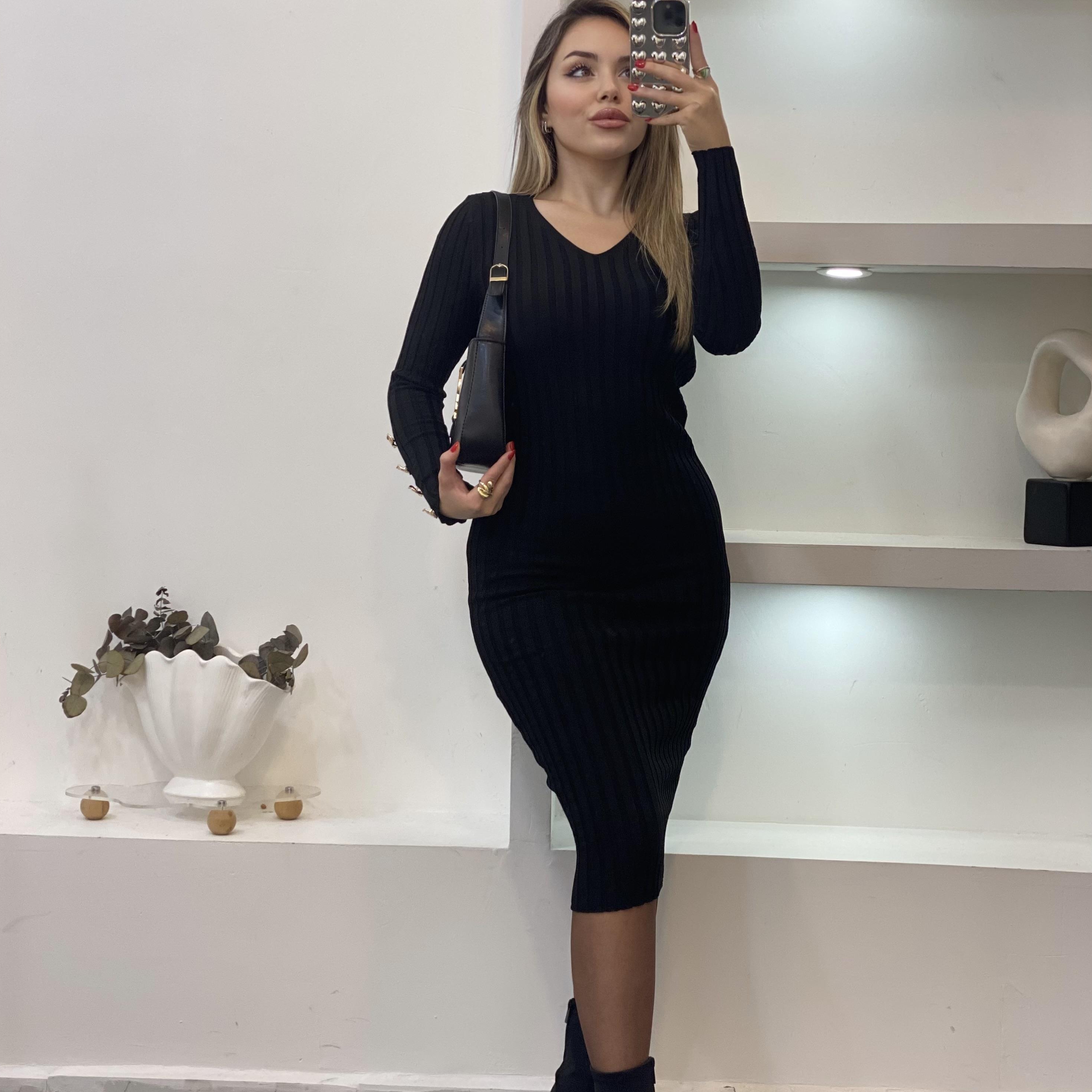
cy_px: 628
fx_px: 2213
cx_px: 541
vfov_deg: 27.7
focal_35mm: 62
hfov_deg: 27.7
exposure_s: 1/100
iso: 80
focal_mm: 6
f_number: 2
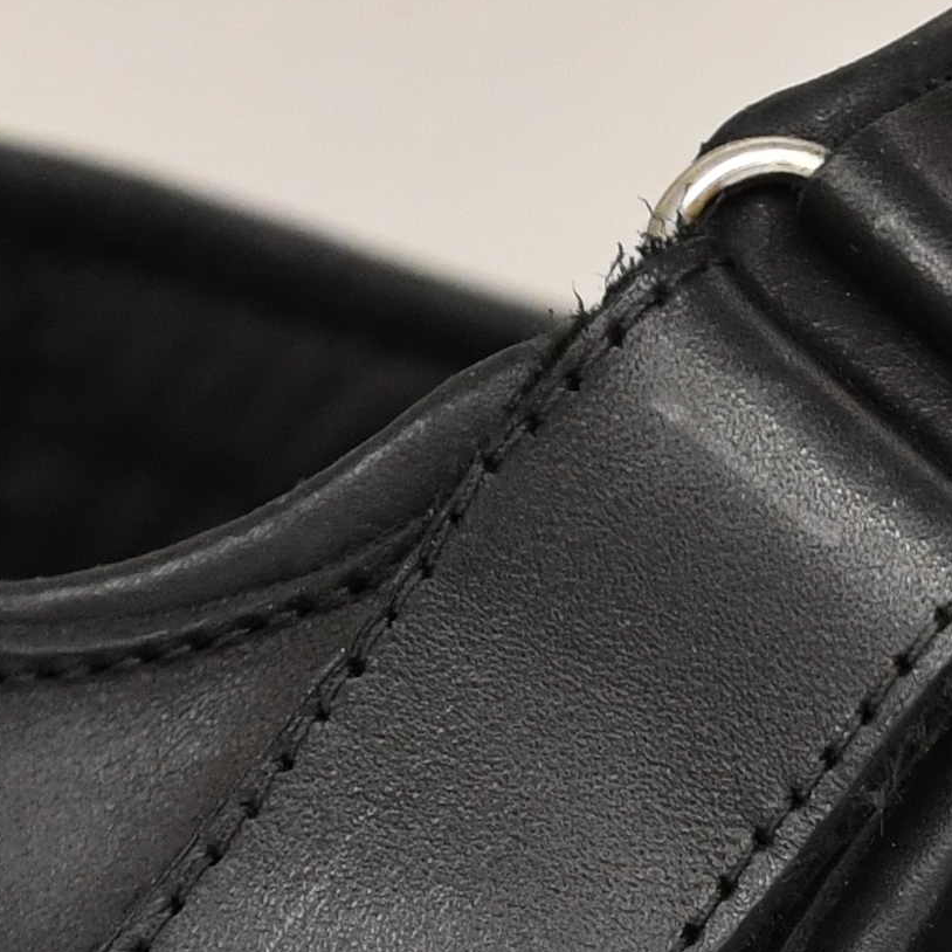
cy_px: 1022
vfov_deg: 2.5
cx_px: 1461
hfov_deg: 2.5
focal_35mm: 698
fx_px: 21718
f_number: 2.8
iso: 1600
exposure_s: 1/500
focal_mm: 80
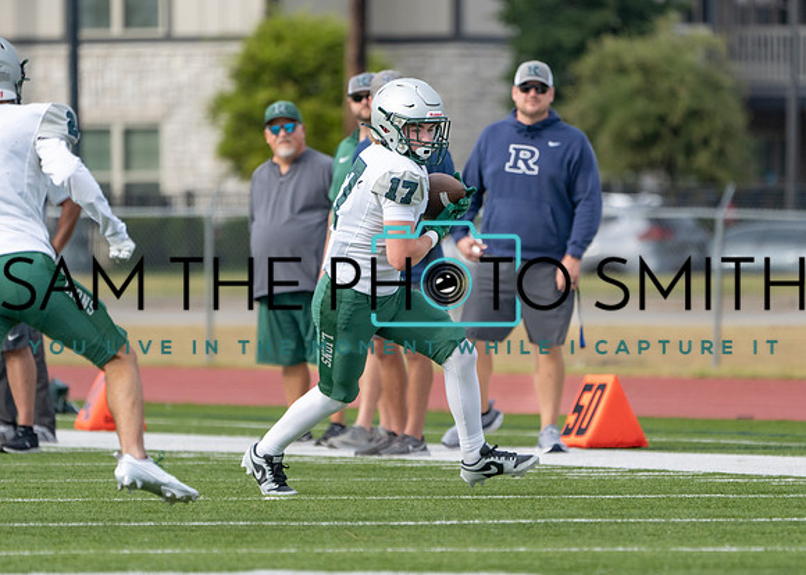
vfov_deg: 2.6
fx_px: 12630
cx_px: 427
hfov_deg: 3.7
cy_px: 314
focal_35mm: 552
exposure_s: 1/1250
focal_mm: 400
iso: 320
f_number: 5.6
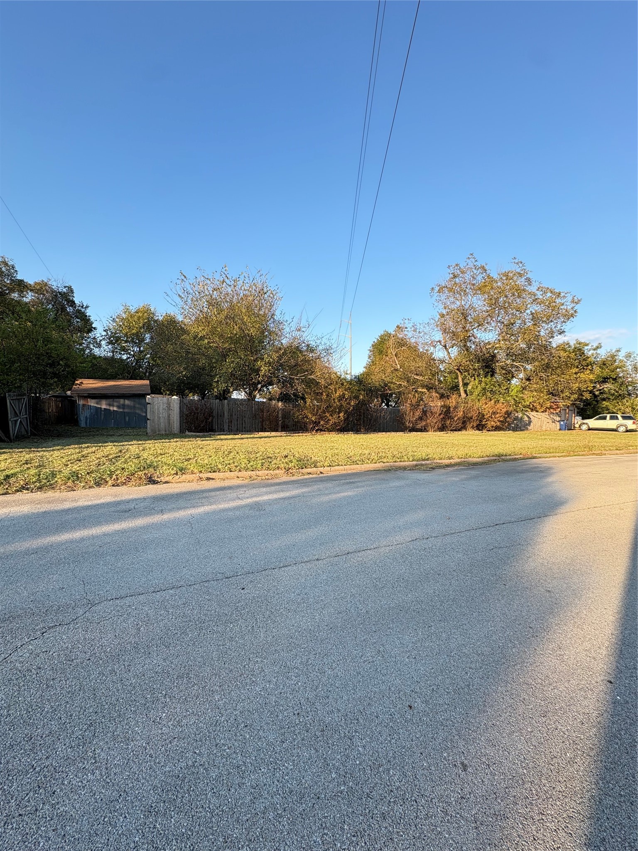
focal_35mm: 14
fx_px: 344
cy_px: 426
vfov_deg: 102.1
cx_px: 319
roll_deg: -1.2
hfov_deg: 85.7
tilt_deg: -1.7
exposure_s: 1/352
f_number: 2.2
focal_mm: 2.22
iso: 40
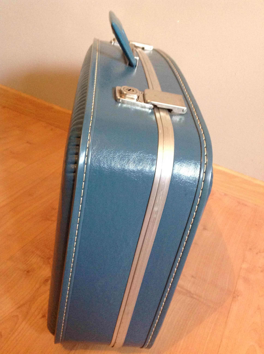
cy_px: 177
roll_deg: -11.4
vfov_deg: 52.7
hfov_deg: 40.6
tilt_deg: -28.6
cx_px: 132
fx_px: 357
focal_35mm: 35
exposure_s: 1/15
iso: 400
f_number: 2.4
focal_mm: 4.28
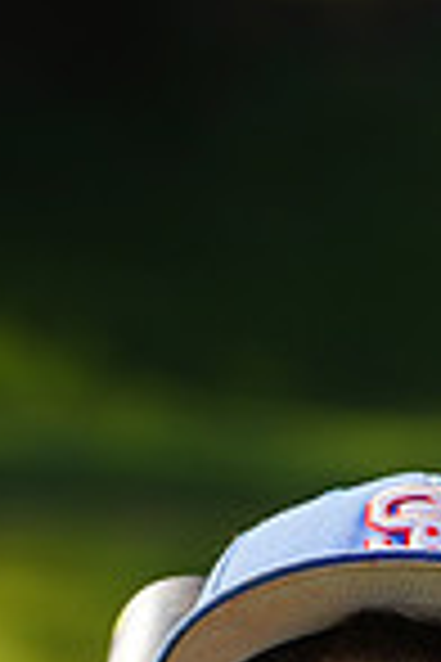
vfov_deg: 2.3
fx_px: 16389
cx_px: 259
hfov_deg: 1.5
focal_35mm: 892
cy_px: 1225
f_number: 9
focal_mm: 226
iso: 100
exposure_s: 1/250
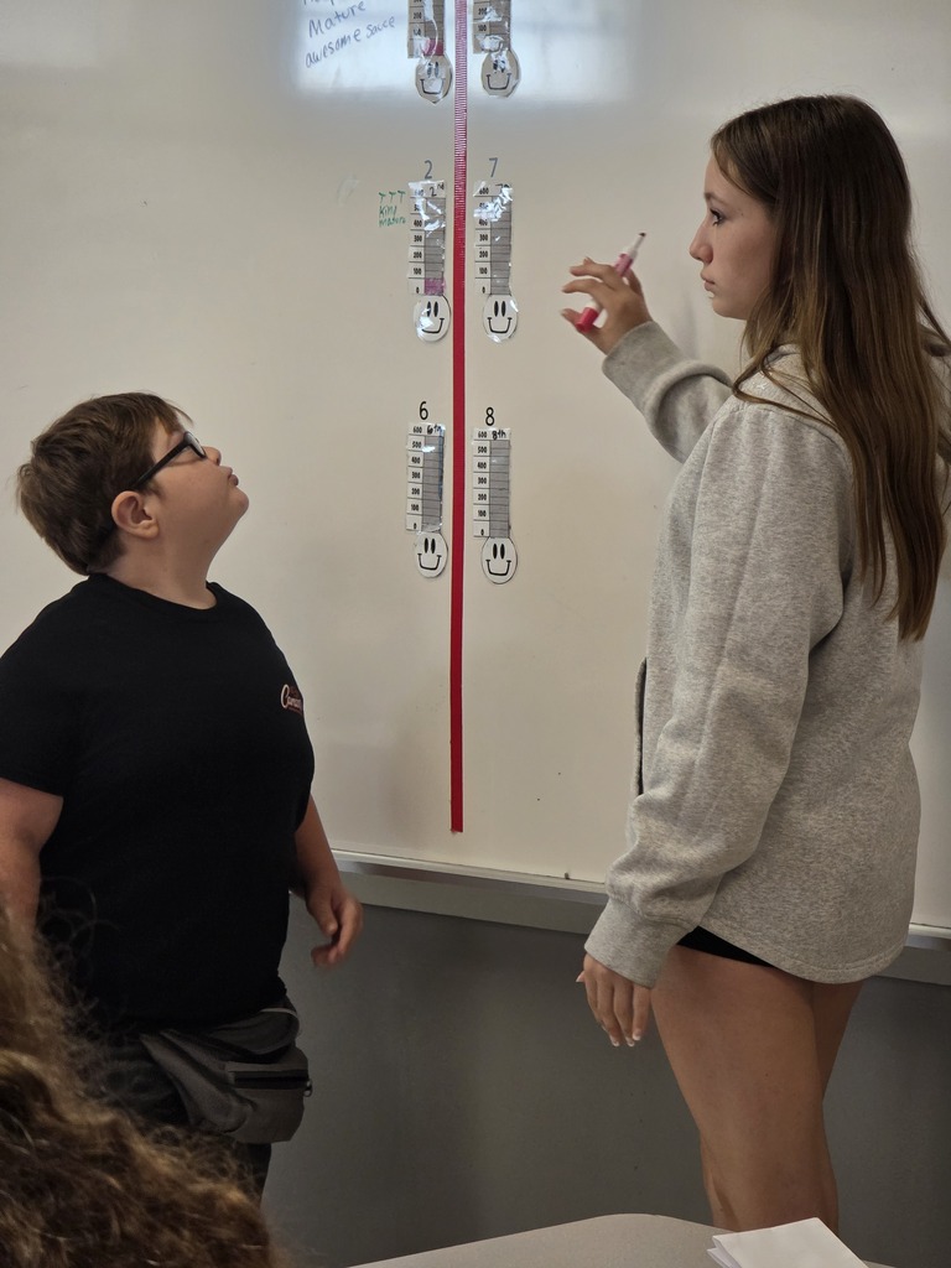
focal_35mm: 115
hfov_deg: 12.9
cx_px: 476
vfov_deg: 17.1
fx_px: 4213
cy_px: 634
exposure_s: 1/60
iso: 400
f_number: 3.4
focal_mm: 18.6
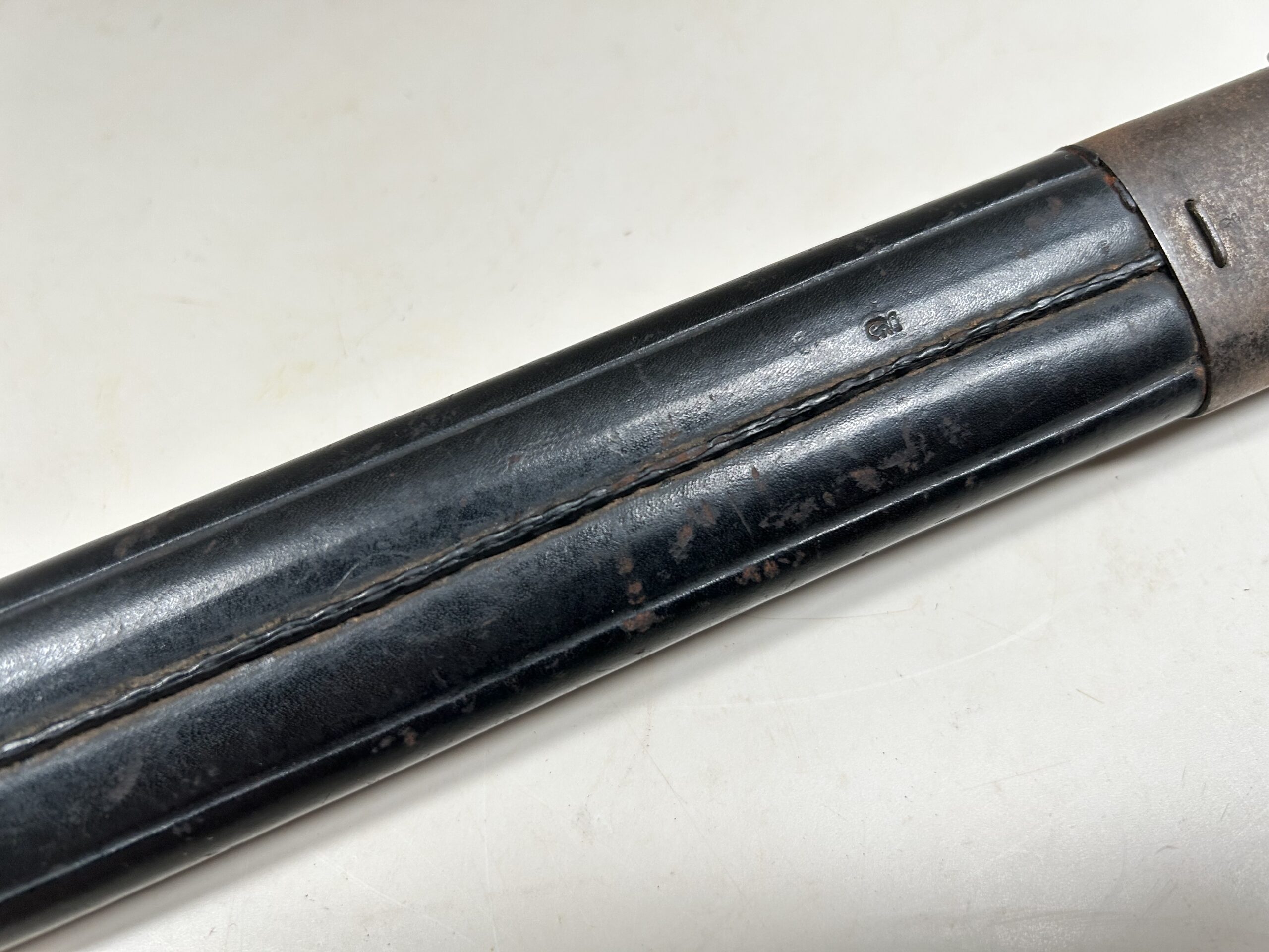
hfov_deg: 67.3
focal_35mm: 26
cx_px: 634
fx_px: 953
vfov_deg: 53.1
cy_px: 476
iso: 80
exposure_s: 1/60
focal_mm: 5.7
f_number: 1.5
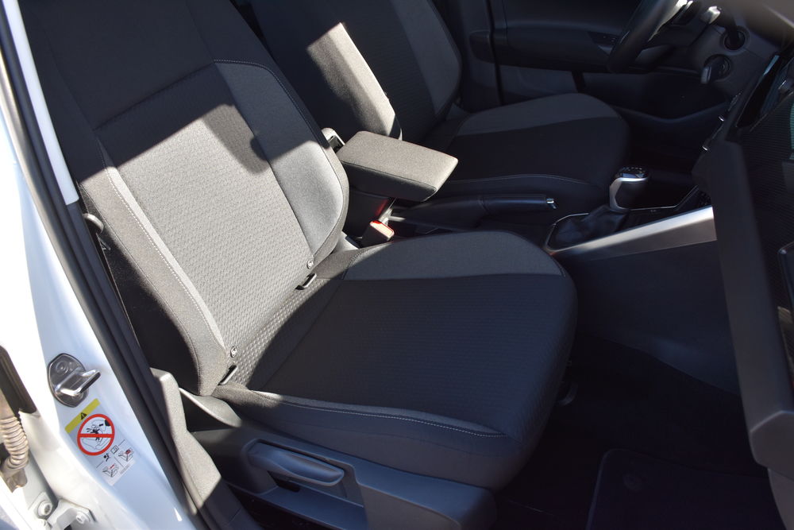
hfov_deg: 61.9
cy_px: 265
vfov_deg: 43.6
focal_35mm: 30
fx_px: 662
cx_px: 397
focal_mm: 20
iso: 400
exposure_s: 1/200
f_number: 7.1
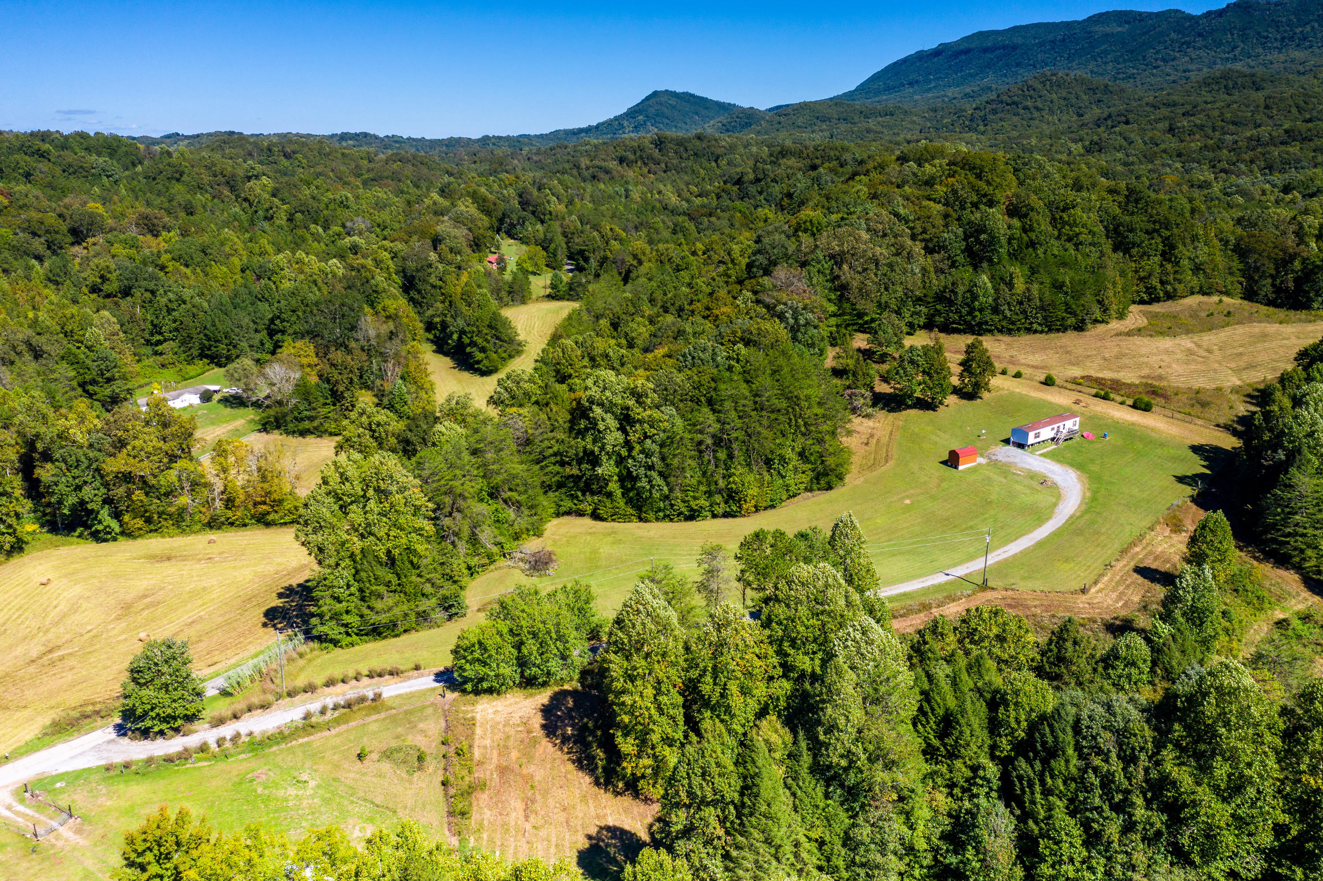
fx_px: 1029
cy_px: 440
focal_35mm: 28
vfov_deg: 46.4
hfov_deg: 65.5
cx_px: 662
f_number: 3.5
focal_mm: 10.26
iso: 100
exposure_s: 1/500
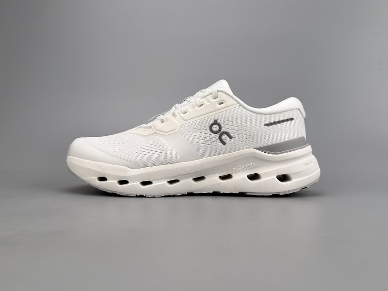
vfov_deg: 40.7
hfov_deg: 52.6
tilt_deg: -1.0
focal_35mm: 35
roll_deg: +0.1
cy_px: 146
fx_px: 392
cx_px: 194
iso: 100
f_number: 1.78
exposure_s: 1/915
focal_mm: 6.76
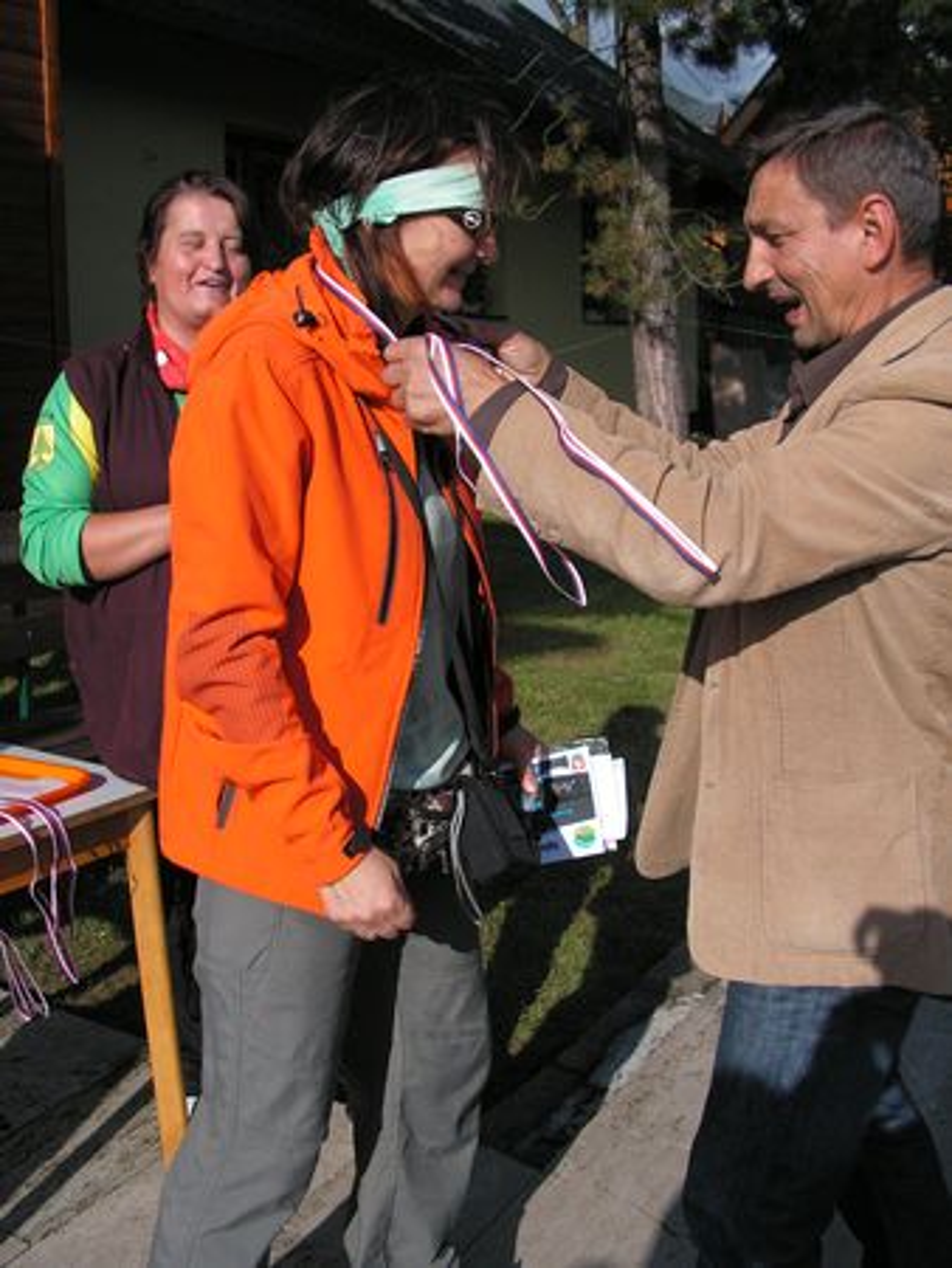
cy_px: 634
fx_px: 1319
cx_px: 476
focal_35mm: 36
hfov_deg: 39.7
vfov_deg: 51.3
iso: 50
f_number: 3.2
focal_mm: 6
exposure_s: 1/800
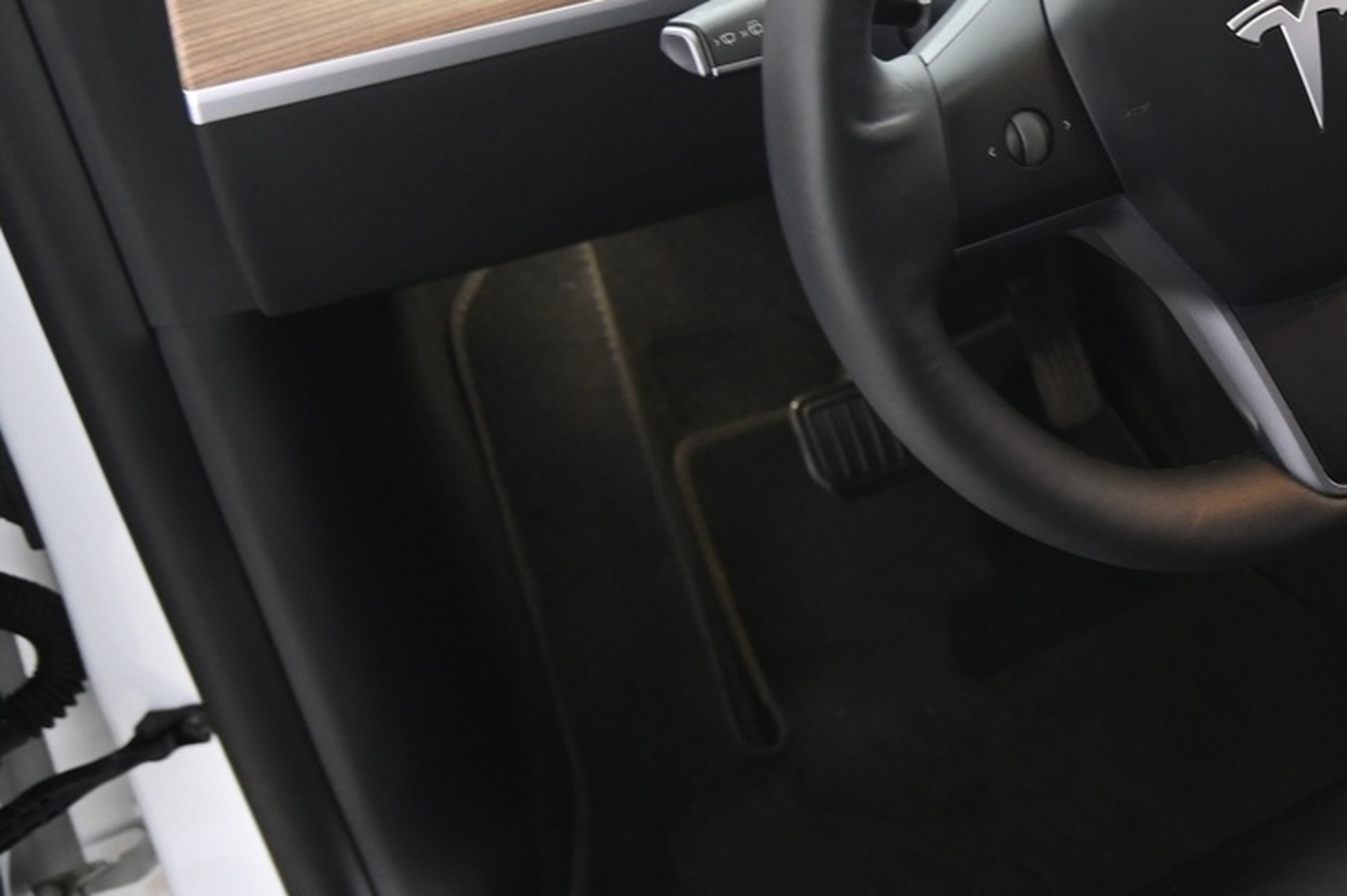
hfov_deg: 33.3
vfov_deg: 25.3
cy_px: 262
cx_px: 1440
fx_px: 1982
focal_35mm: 53
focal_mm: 24
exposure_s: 1/15
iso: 2000
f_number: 4
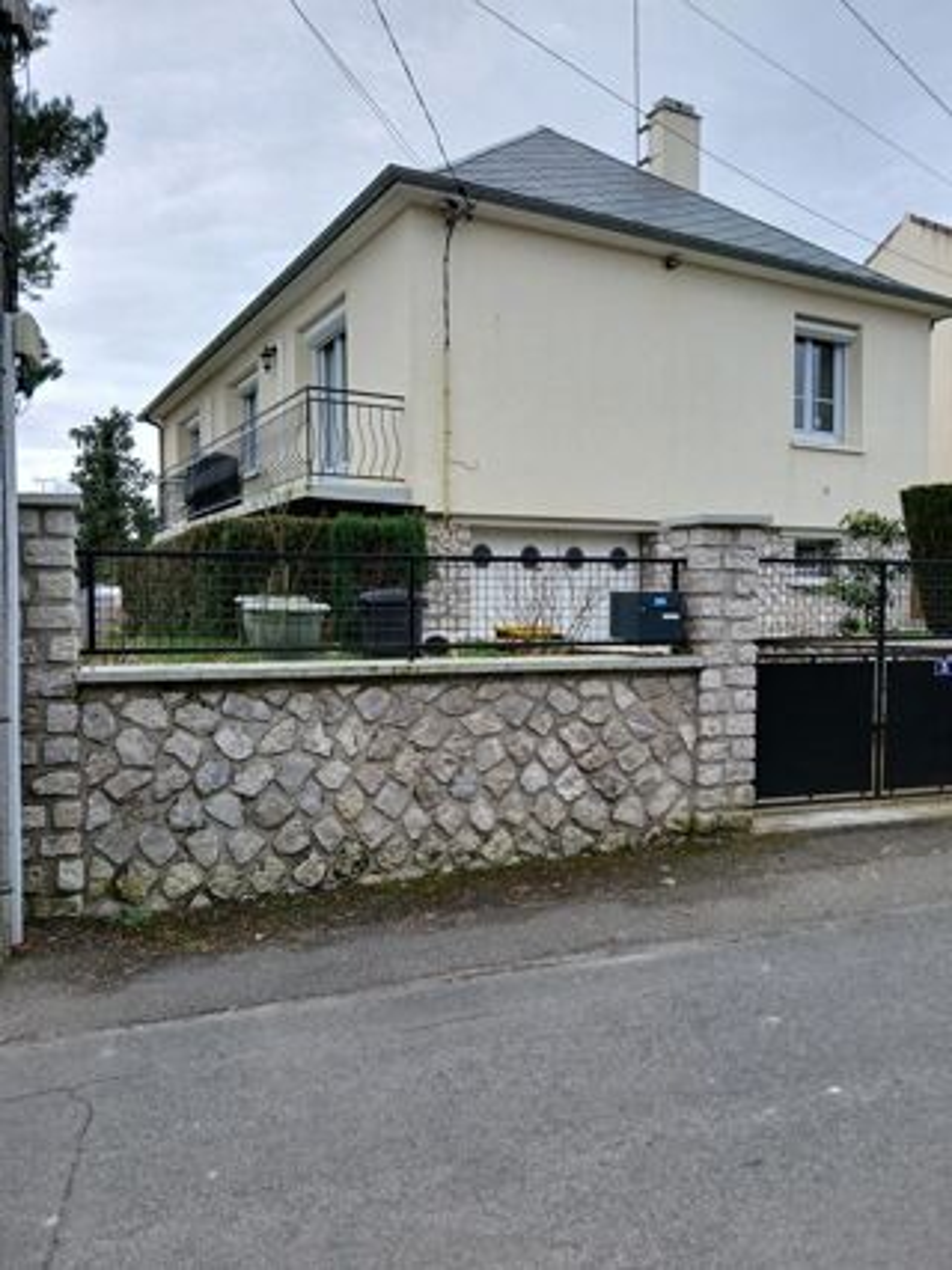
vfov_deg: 67.3
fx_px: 954
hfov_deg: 53.0
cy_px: 635
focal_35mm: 26
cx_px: 476
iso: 20
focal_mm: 3.98
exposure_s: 1/258
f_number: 1.8
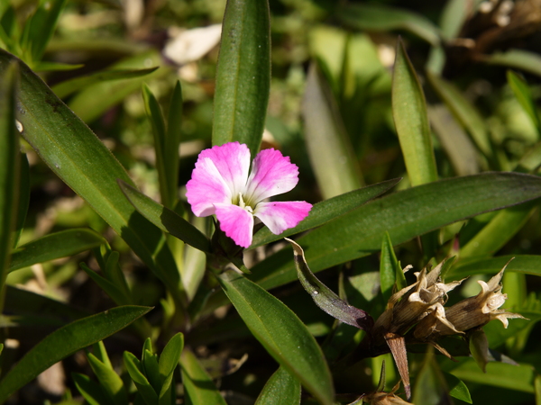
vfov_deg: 17.6
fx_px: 1313
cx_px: 270
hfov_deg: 23.3
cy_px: 202
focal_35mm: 84
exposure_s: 1/250
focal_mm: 42
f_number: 9
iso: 100
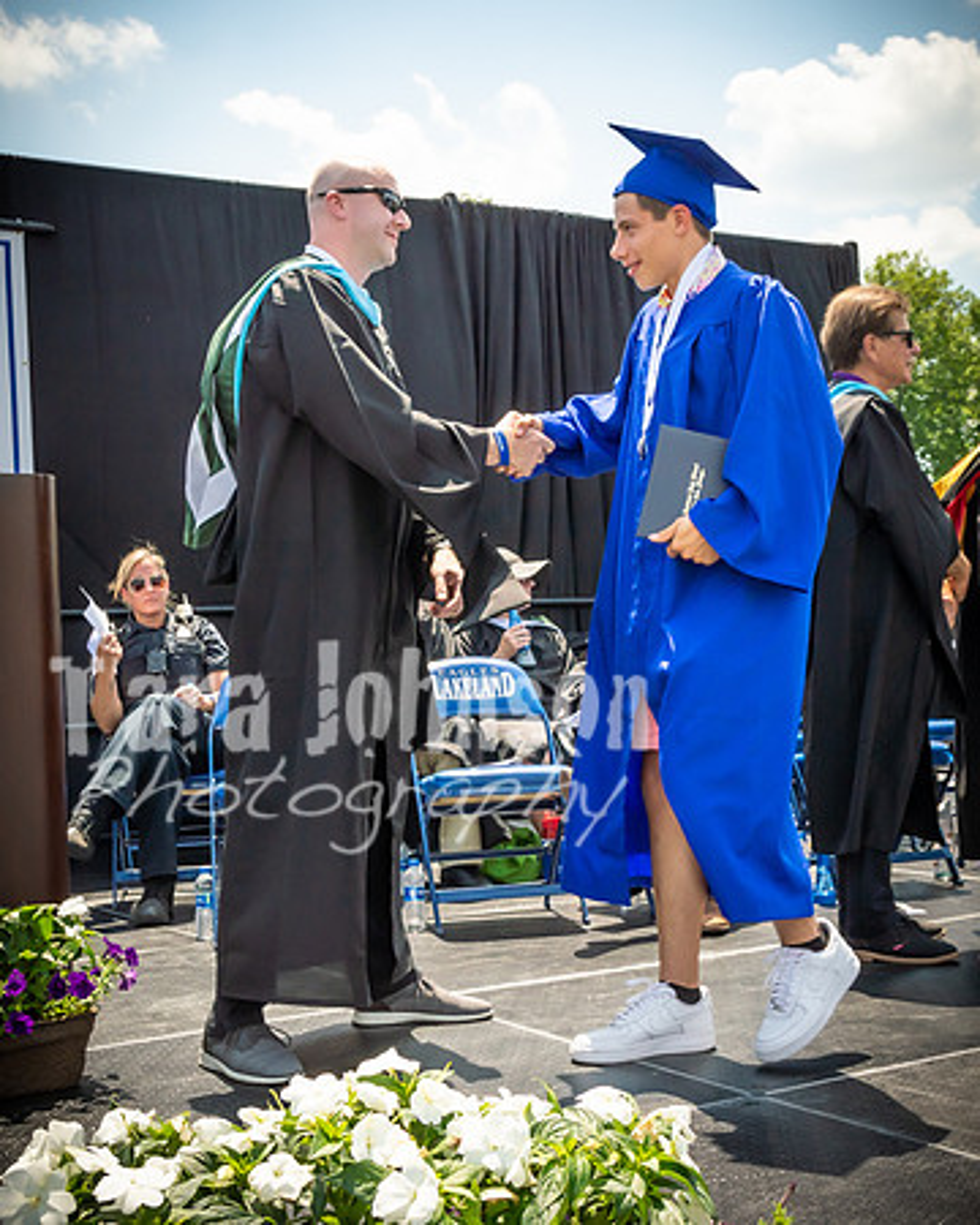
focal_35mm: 51
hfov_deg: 29.5
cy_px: 612
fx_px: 1862
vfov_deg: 36.4
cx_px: 541
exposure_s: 1/800
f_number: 7.1
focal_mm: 22
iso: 200
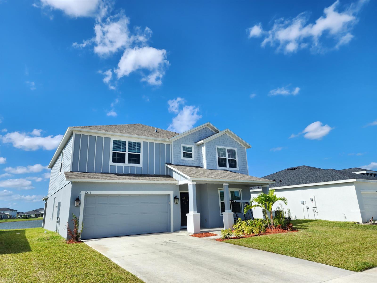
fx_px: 250
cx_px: 188
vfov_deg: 58.9
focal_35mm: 23
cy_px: 142
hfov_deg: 73.9
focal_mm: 6.4
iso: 12
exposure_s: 1/1087
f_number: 1.8
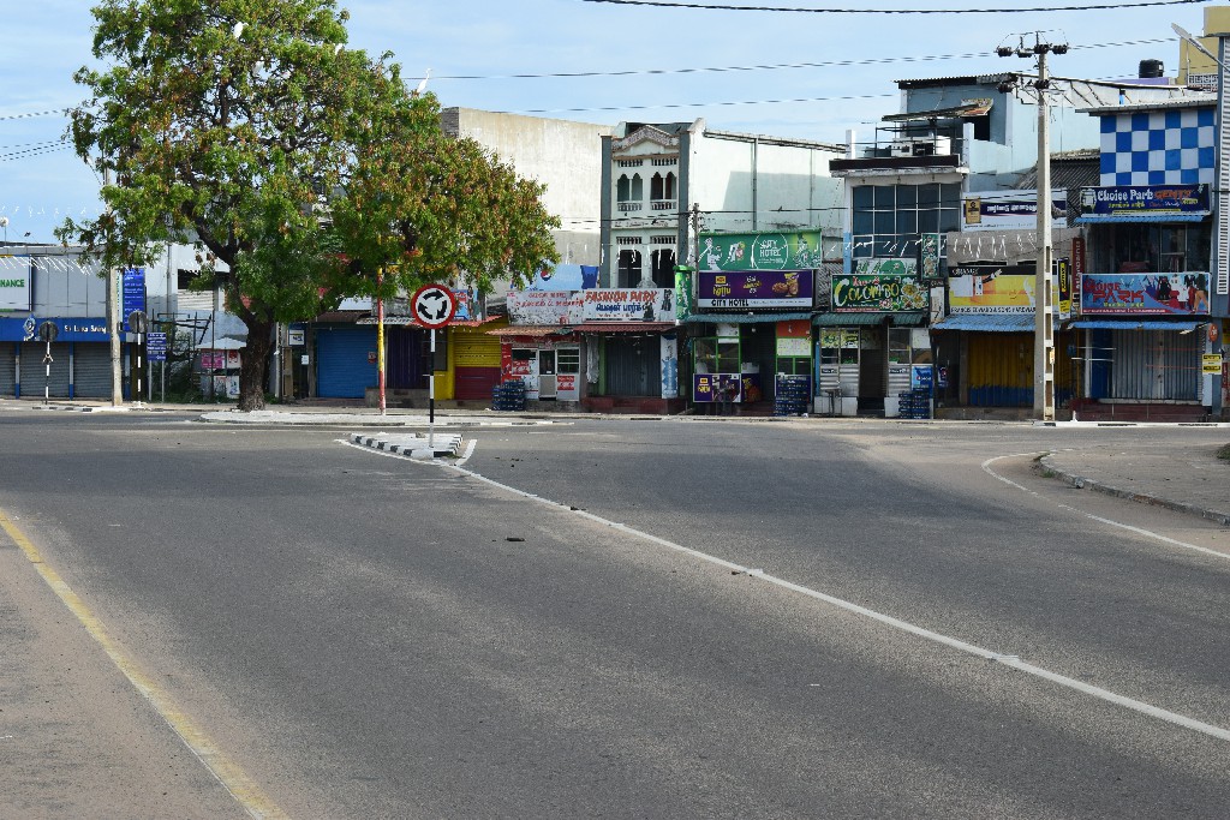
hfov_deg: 24.6
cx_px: 615
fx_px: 2819
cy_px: 410
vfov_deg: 16.6
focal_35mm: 82
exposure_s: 1/320
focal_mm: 55
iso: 400
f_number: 11
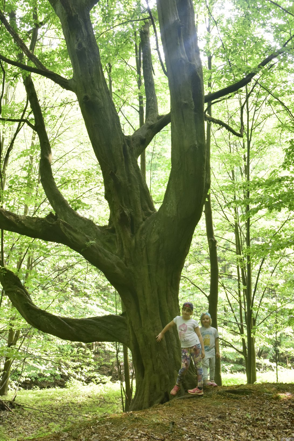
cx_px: 119
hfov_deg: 29.4
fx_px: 559
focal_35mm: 46
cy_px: 181
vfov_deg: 42.9
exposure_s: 1/50
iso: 800
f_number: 11
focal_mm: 25
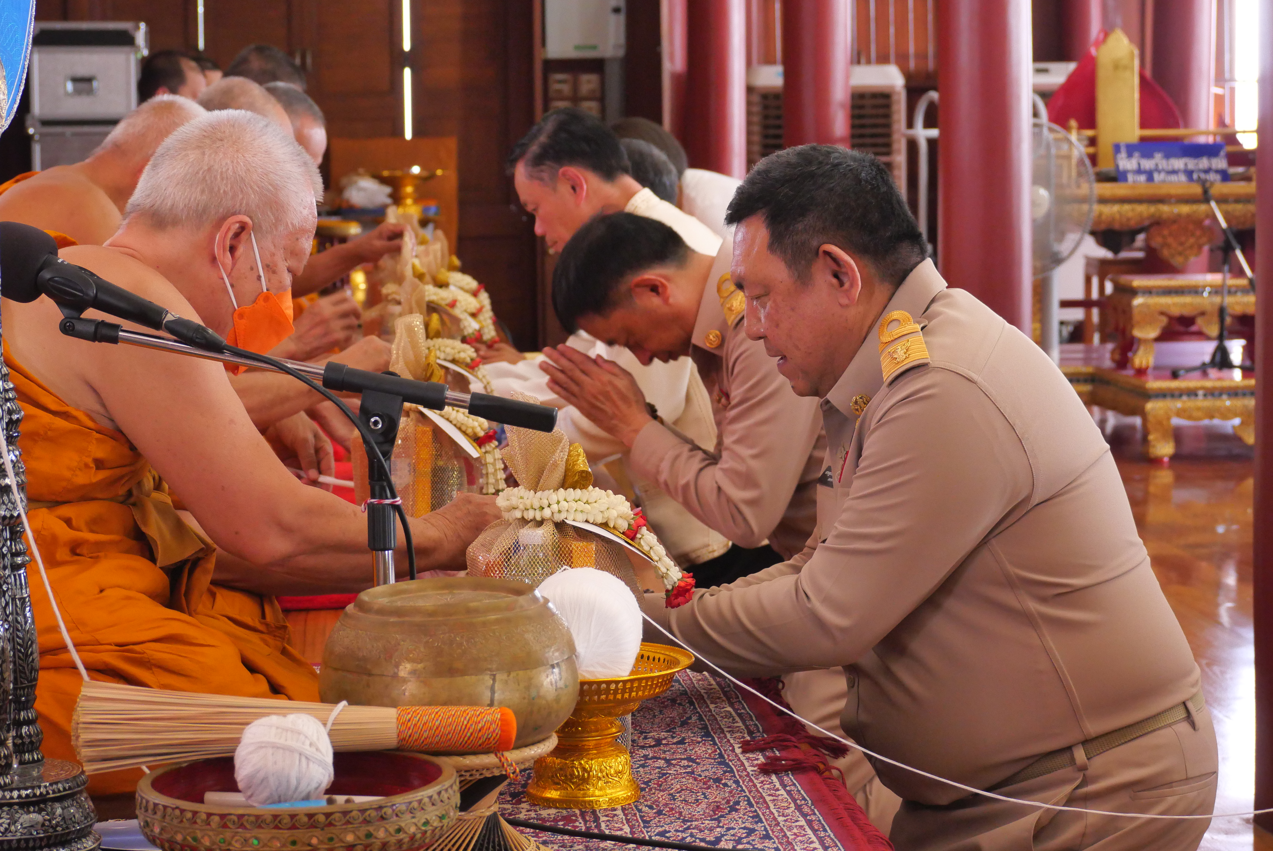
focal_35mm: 83
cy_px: 426
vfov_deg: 16.5
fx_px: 2937
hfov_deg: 24.5
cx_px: 636
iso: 2000
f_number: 5
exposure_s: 1/50
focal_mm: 40
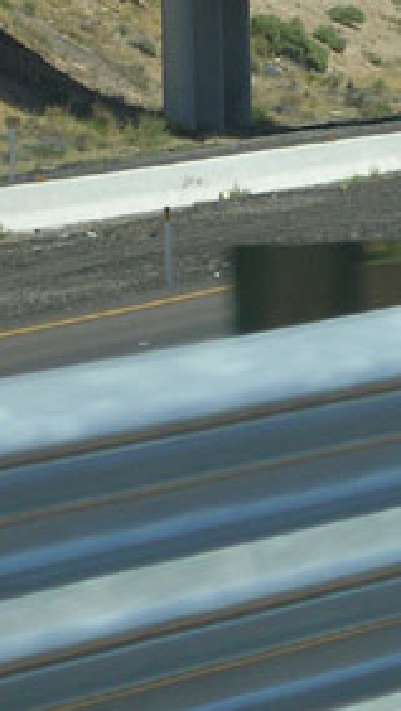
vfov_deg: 6.3
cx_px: 340
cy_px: 139
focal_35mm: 340
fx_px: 6415
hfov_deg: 3.6
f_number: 4.8
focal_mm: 16.7
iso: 50
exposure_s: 1/474
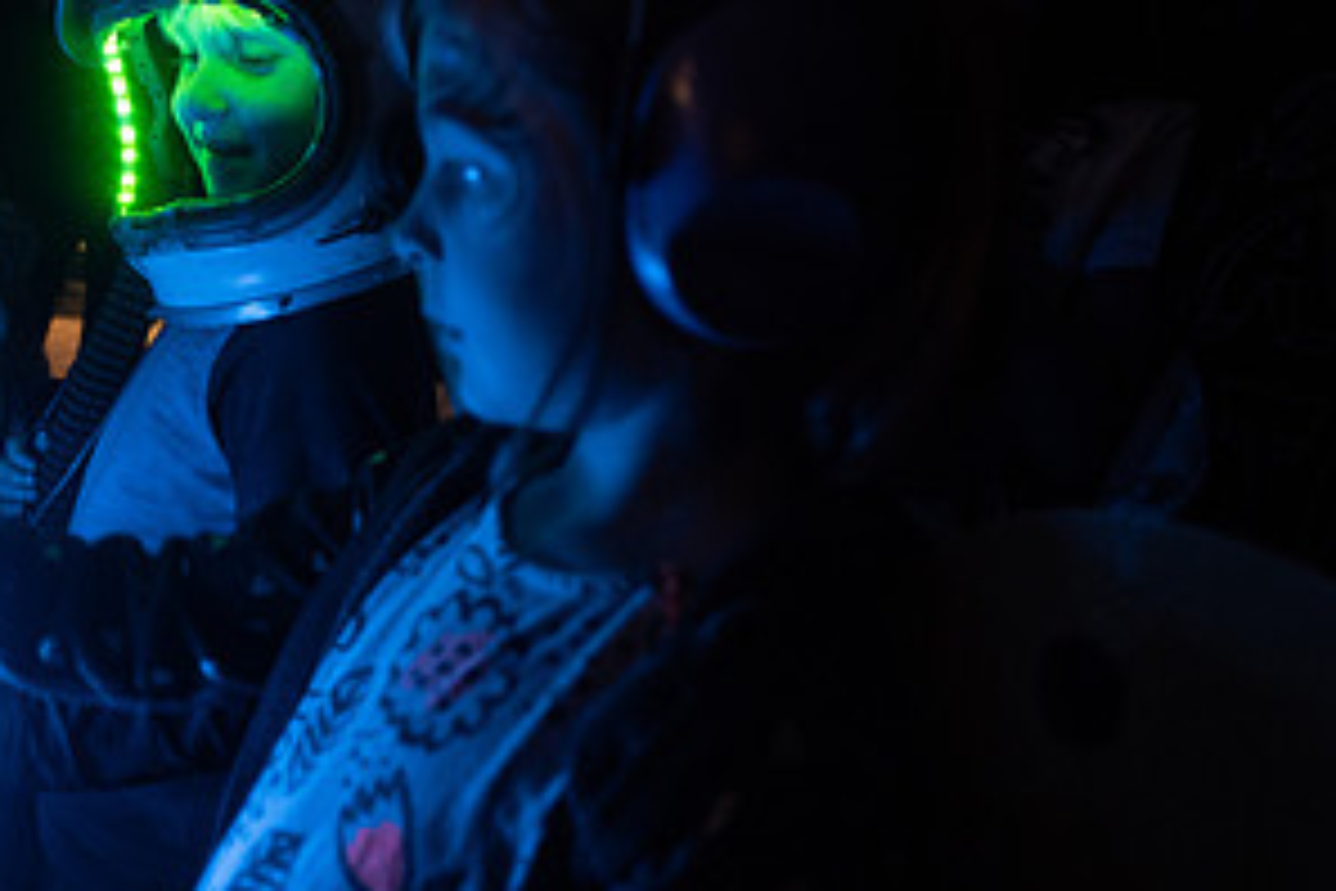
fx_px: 1447
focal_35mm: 39
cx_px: 202
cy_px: 367
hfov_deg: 46.0
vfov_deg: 34.1
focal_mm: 20
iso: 2500
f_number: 2.8
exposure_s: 1/50
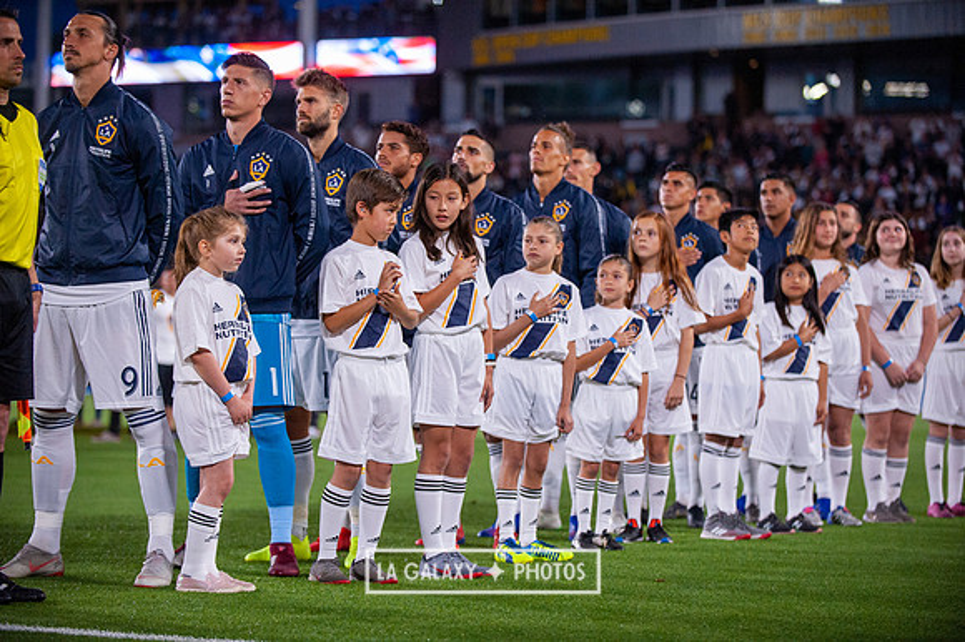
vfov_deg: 13.0
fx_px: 2813
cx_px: 482
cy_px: 321
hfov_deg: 19.5
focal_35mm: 105
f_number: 2.8
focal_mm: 105
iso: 1600
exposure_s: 1/2000
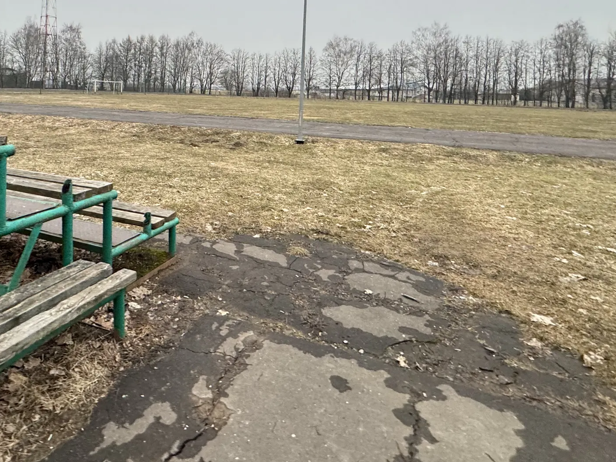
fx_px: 427
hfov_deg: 70.0
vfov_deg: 53.3
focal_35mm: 24
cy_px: 97
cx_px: 217
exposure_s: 1/99
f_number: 2.2
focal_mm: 2.22
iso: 200
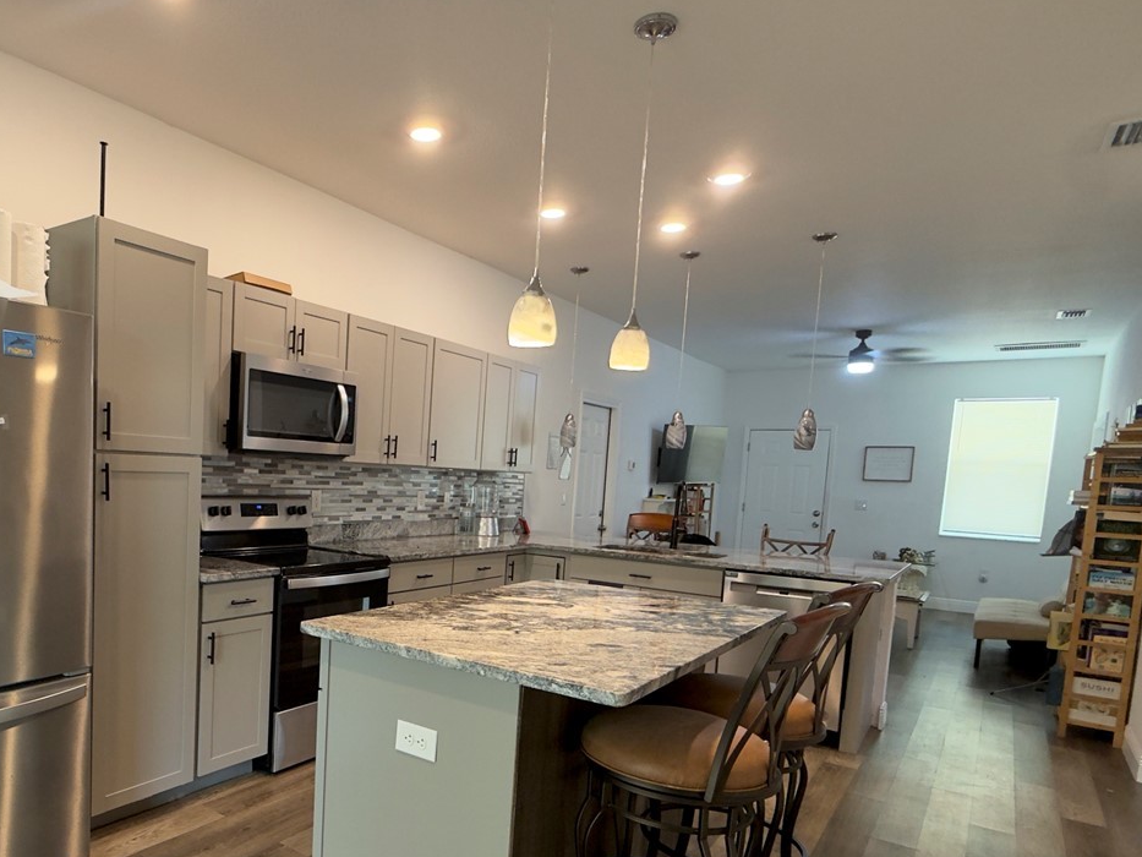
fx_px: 792
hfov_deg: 69.1
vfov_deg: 56.0
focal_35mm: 24
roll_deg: -2.3
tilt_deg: -5.3
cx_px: 359
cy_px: 545
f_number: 2.2
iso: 160
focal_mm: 2.22
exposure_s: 1/30
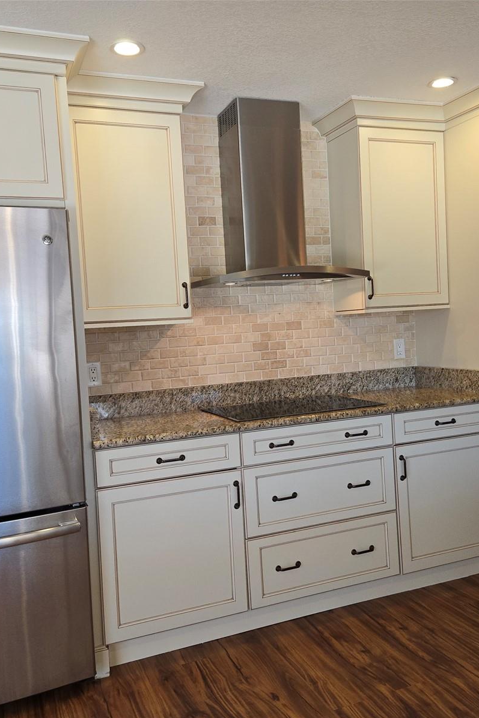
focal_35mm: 32
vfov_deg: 58.7
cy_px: 360
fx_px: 639
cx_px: 242
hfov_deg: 41.1
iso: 64
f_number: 1.8
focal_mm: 5.4
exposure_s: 1/120
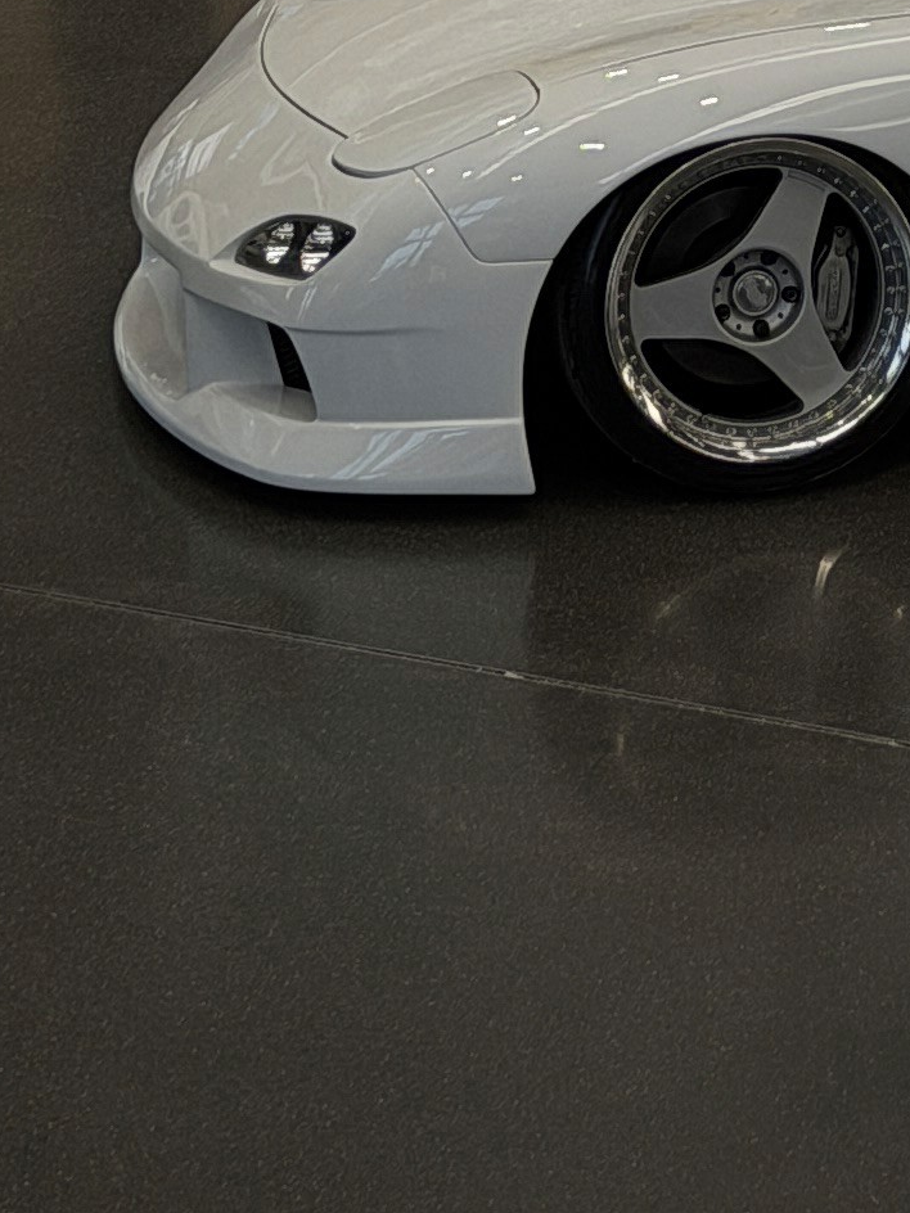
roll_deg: +0.5
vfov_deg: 9.1
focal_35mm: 205
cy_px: -1109
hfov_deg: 7.0
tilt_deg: -6.3
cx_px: 1690
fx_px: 7186
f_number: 1.78
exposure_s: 1/611
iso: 80
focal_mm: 6.76
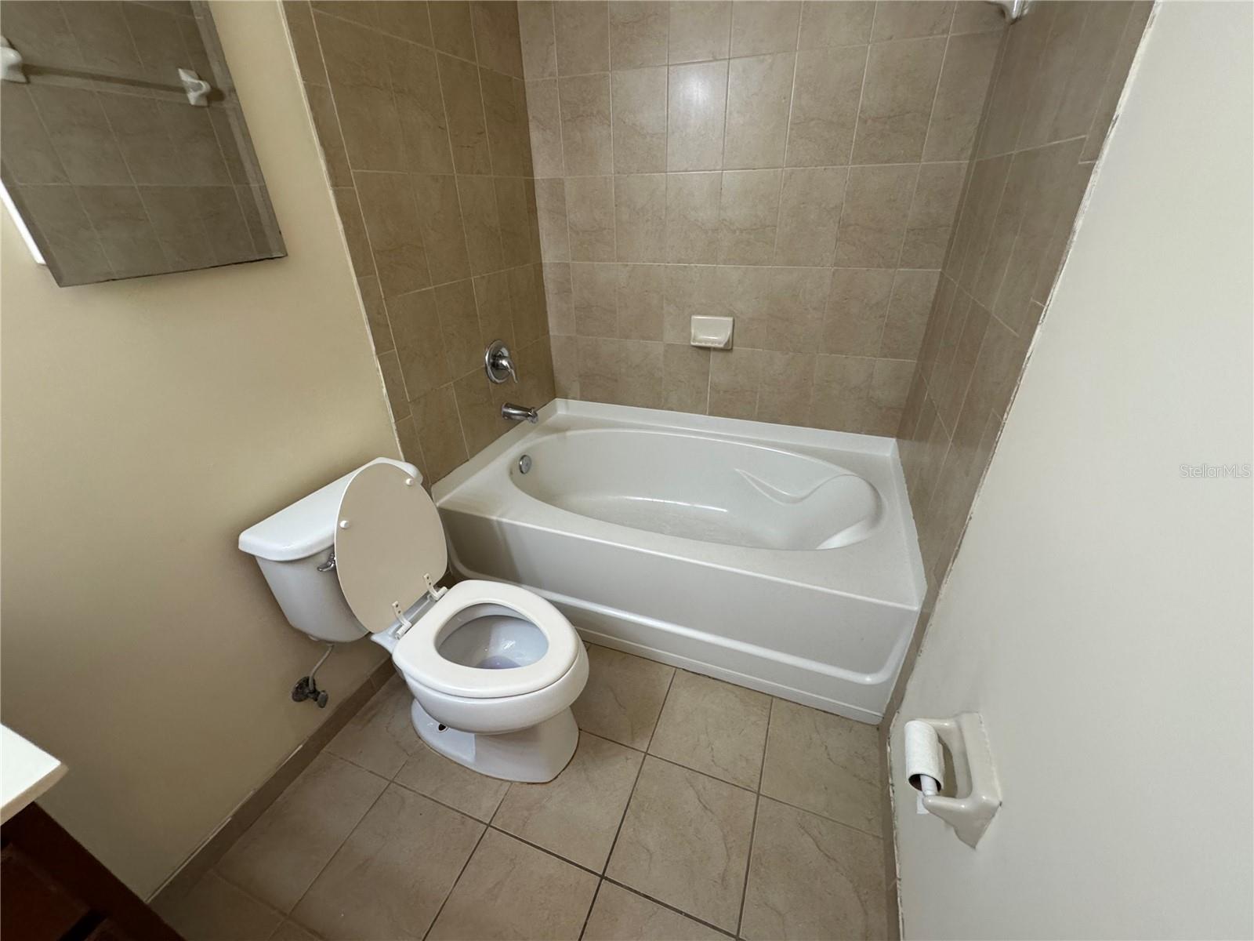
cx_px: 627
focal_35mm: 14
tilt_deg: -31.3
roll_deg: -0.8
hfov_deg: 102.1
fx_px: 507
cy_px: 470
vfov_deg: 85.7
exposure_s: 1/120
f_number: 2.2
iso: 250
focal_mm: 2.22
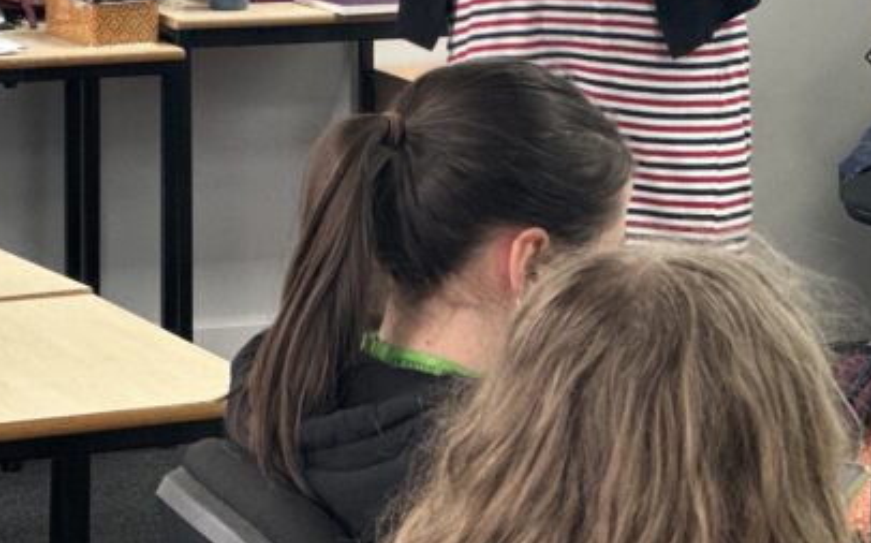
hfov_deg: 13.0
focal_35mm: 161
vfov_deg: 8.1
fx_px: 3819
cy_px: -77
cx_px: 343
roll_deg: -0.4
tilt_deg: -4.4
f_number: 2.8
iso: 160
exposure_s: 1/50
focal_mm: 9
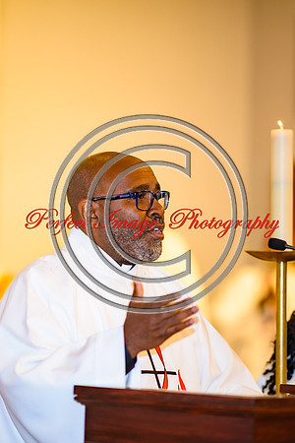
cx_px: 110
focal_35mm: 157
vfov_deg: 13.0
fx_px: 1934
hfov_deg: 8.7
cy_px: 222
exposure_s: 1/100
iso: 110
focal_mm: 105
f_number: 1.4
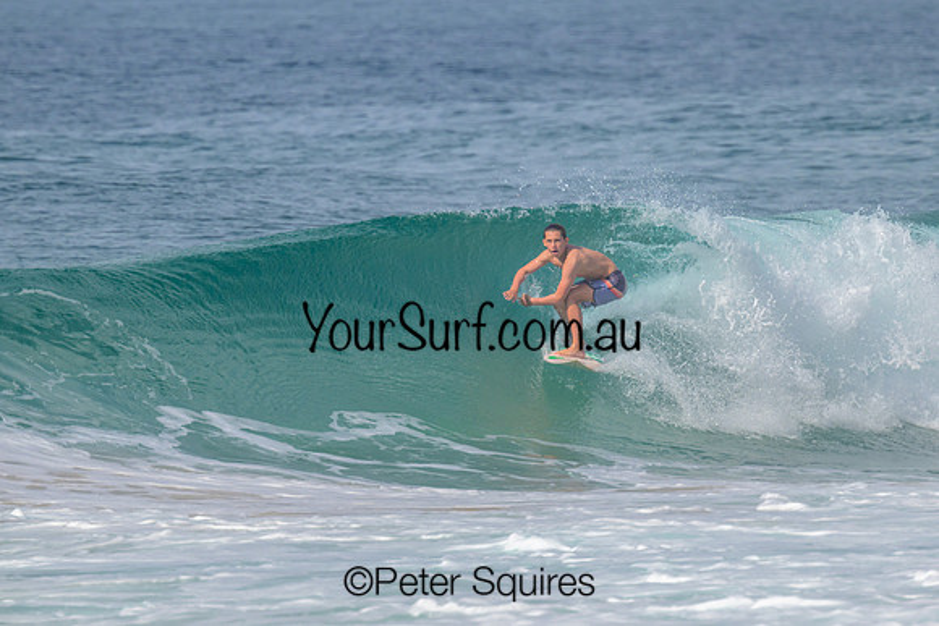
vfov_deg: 1.5
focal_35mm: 909
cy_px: 270
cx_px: 534
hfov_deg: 2.3
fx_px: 23719
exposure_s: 1/2000
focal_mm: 800
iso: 720
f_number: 11
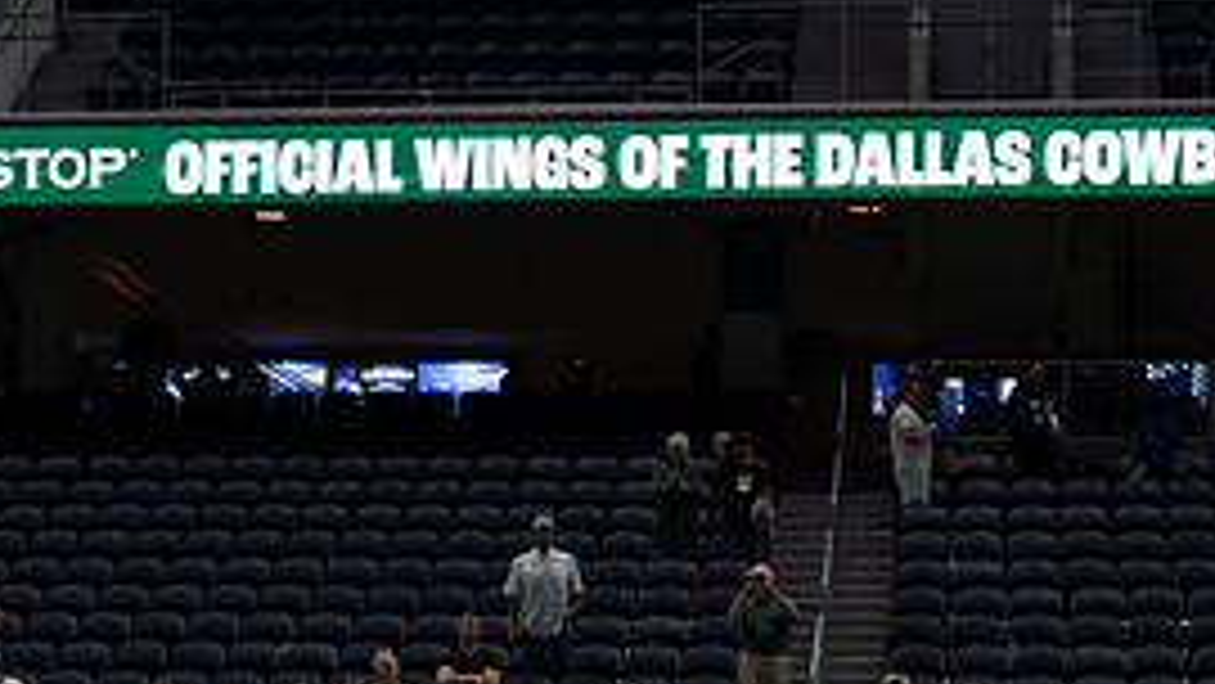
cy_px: 981
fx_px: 4511
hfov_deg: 15.3
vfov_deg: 8.5
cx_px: 437
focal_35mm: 140
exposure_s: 1/400
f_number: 2.2
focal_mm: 50
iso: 500
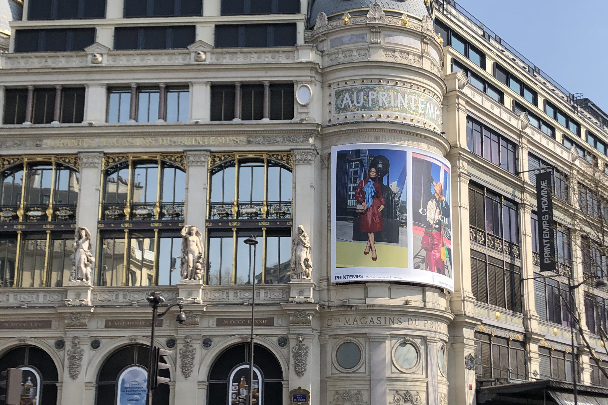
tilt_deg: +12.6
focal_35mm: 53
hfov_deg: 37.4
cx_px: 356
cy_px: 245
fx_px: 895
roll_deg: +0.7
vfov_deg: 25.5
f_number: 1.8
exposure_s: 1/1869
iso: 20
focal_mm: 4
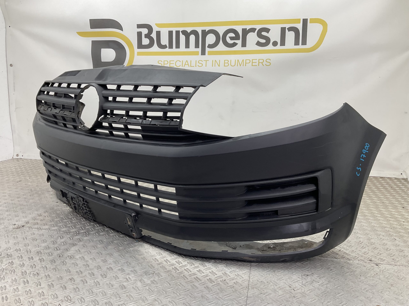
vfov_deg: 48.2
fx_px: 343
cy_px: 153
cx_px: 204
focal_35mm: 29
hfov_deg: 61.7
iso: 25
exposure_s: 1/100
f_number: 1.8
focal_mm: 3
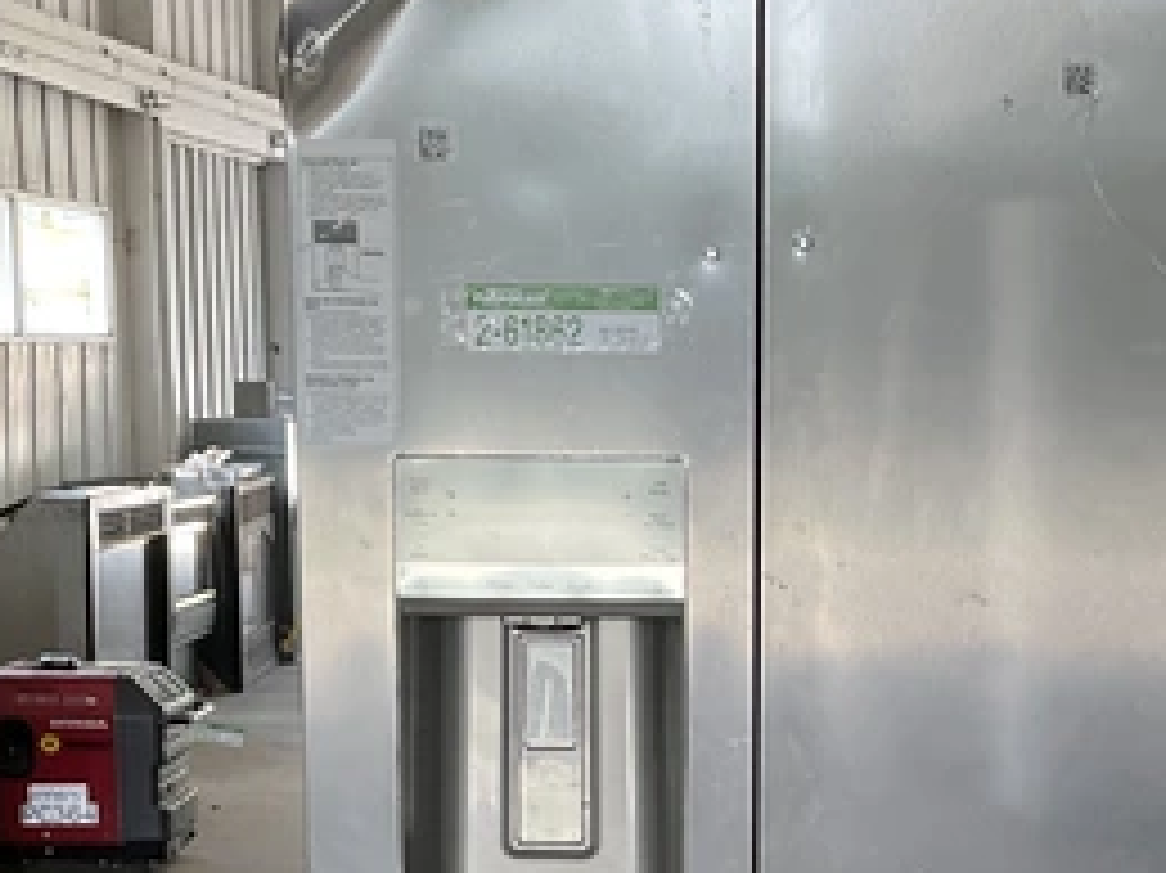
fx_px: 2828
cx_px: 765
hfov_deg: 23.2
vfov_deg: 17.1
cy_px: 884
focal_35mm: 84
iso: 64
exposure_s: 1/120
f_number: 1.8
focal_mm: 3
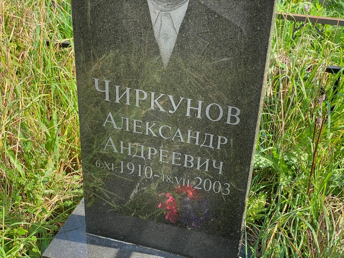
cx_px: 172
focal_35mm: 52
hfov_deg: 36.8
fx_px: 517
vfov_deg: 28.0
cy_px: 129
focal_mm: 6
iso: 20
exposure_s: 1/436
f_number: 2
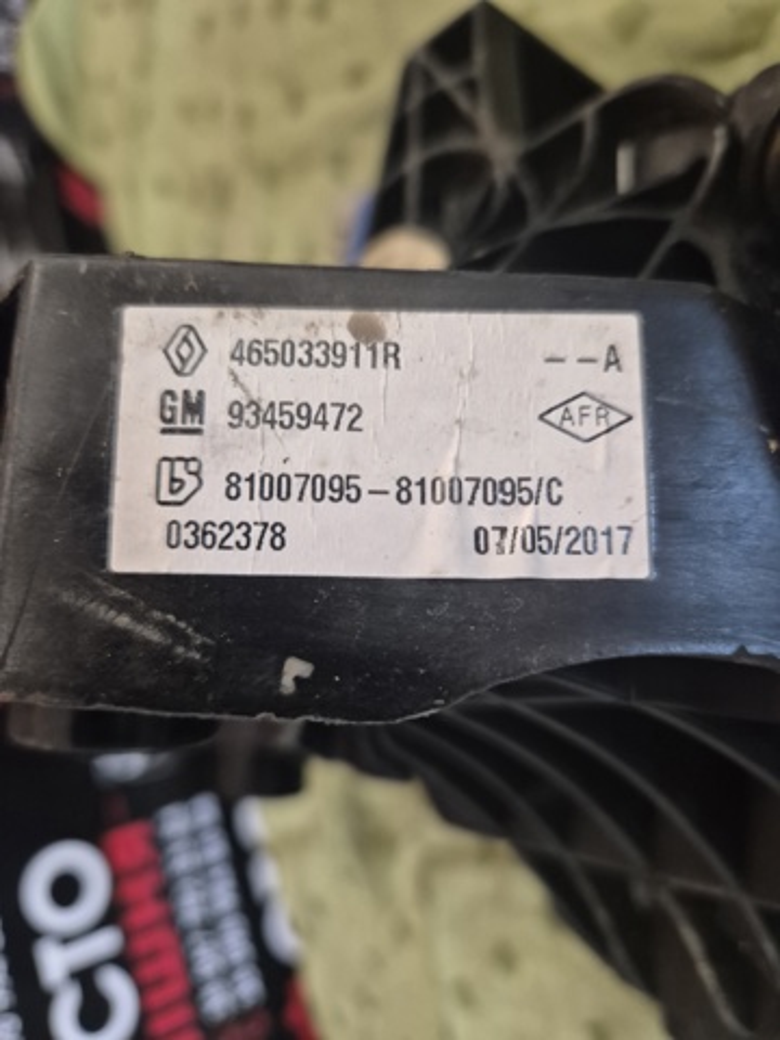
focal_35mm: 23
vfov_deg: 73.9
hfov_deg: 58.9
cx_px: 390
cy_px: 520
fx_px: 691
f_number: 1.8
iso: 800
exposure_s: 1/100
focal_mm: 5.4
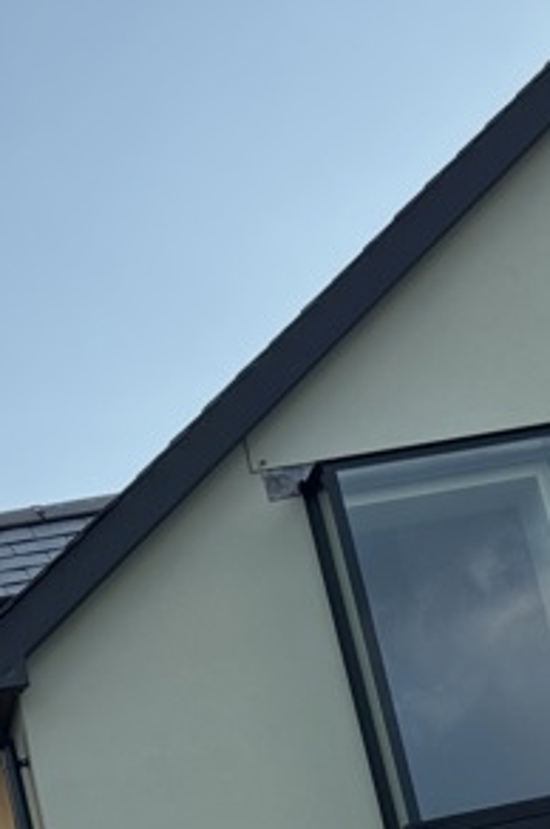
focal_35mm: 137
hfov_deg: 9.9
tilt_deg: +13.6
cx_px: 578
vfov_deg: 14.9
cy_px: 667
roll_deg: +14.8
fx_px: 3147
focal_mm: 6.76
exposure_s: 1/2611
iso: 64
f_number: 1.78
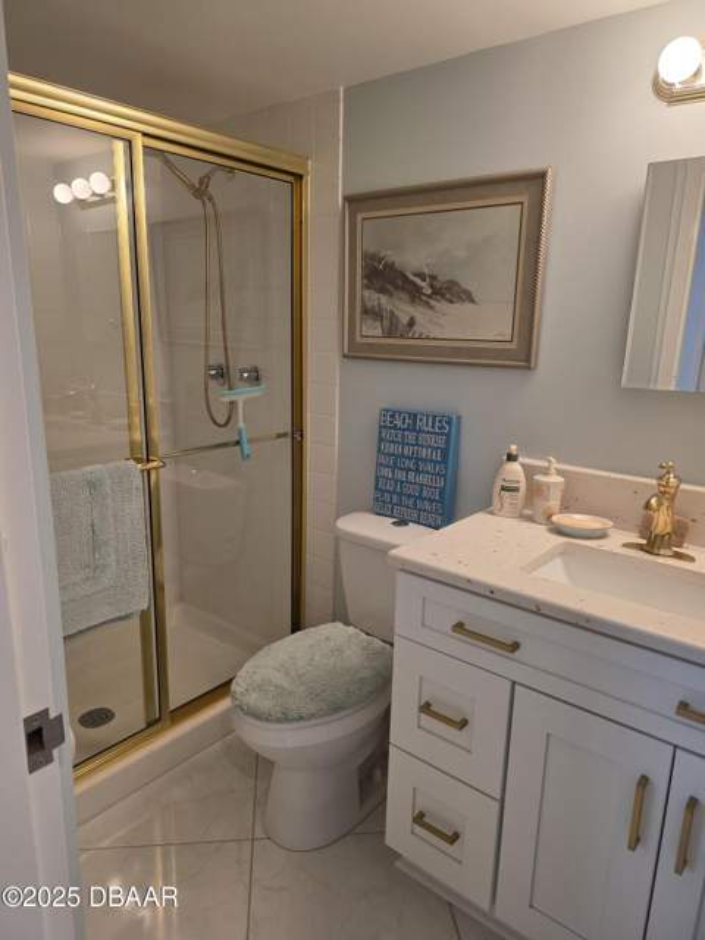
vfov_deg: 73.9
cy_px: 470
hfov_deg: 58.9
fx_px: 625
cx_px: 352
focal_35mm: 23
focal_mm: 6.3
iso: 200
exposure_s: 1/120
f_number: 1.7
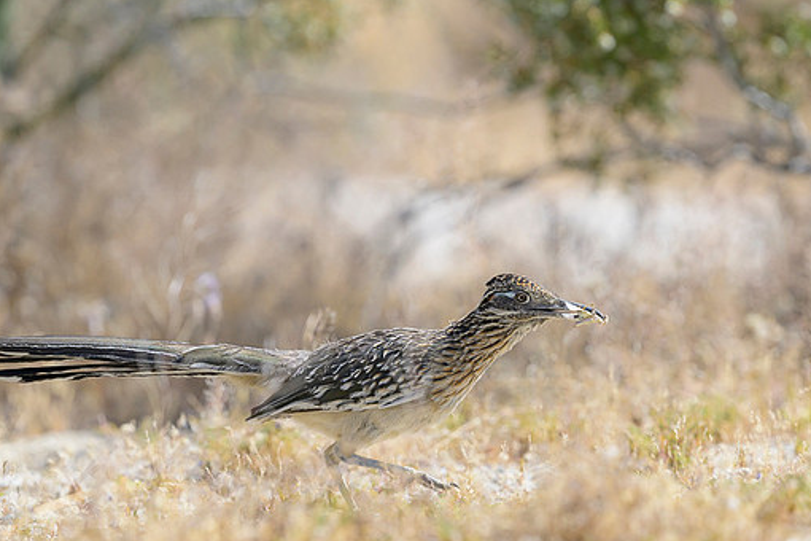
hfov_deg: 3.6
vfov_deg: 2.4
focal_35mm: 579
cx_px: 459
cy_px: 358
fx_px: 13043
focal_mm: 400
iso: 400
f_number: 4
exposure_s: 1/3200
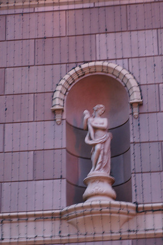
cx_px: 99
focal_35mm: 139
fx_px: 941
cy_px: 135
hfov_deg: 9.9
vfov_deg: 14.8
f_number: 2.8
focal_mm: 75
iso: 800
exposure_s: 1/6
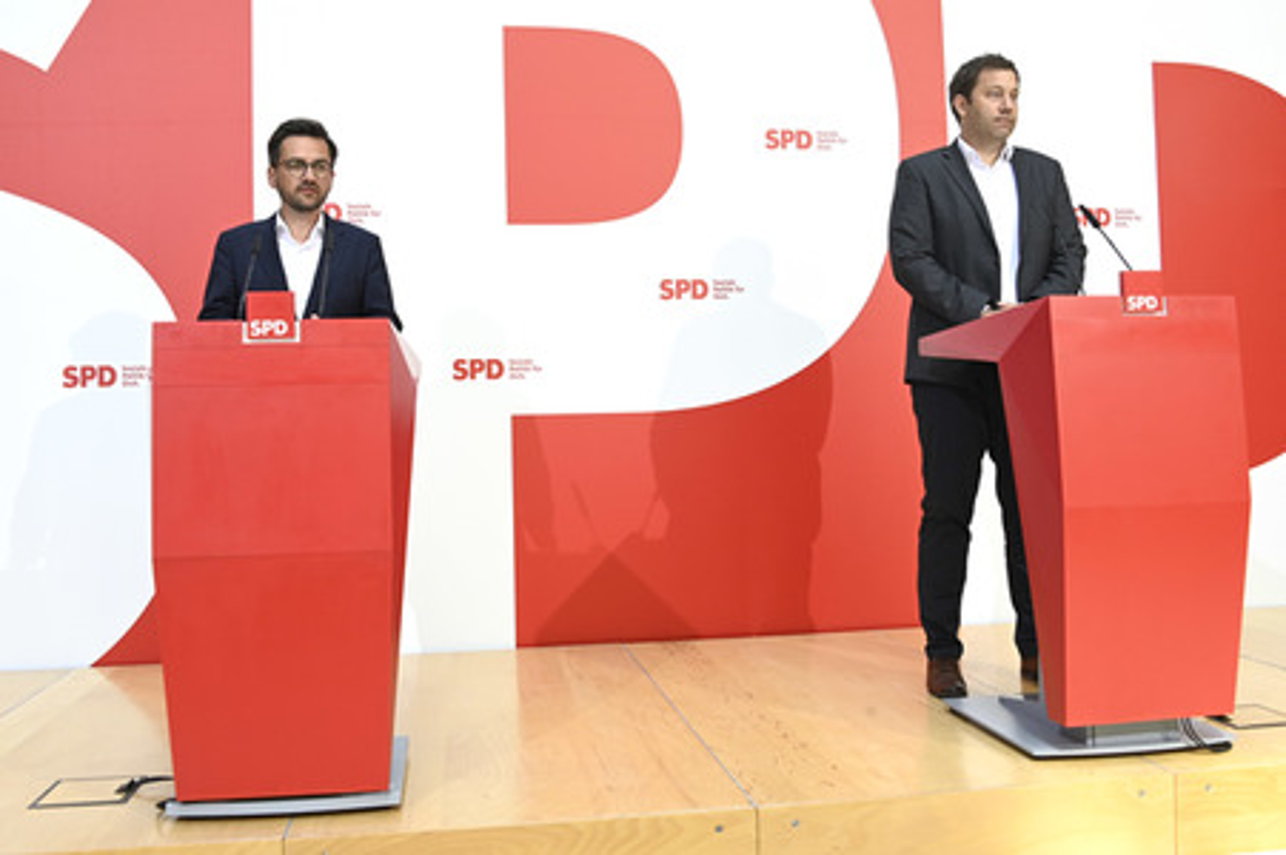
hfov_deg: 58.8
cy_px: 428
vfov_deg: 41.1
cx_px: 643
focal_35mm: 32
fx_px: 1142
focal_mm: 32
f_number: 7.1
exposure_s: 1/320
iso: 2000
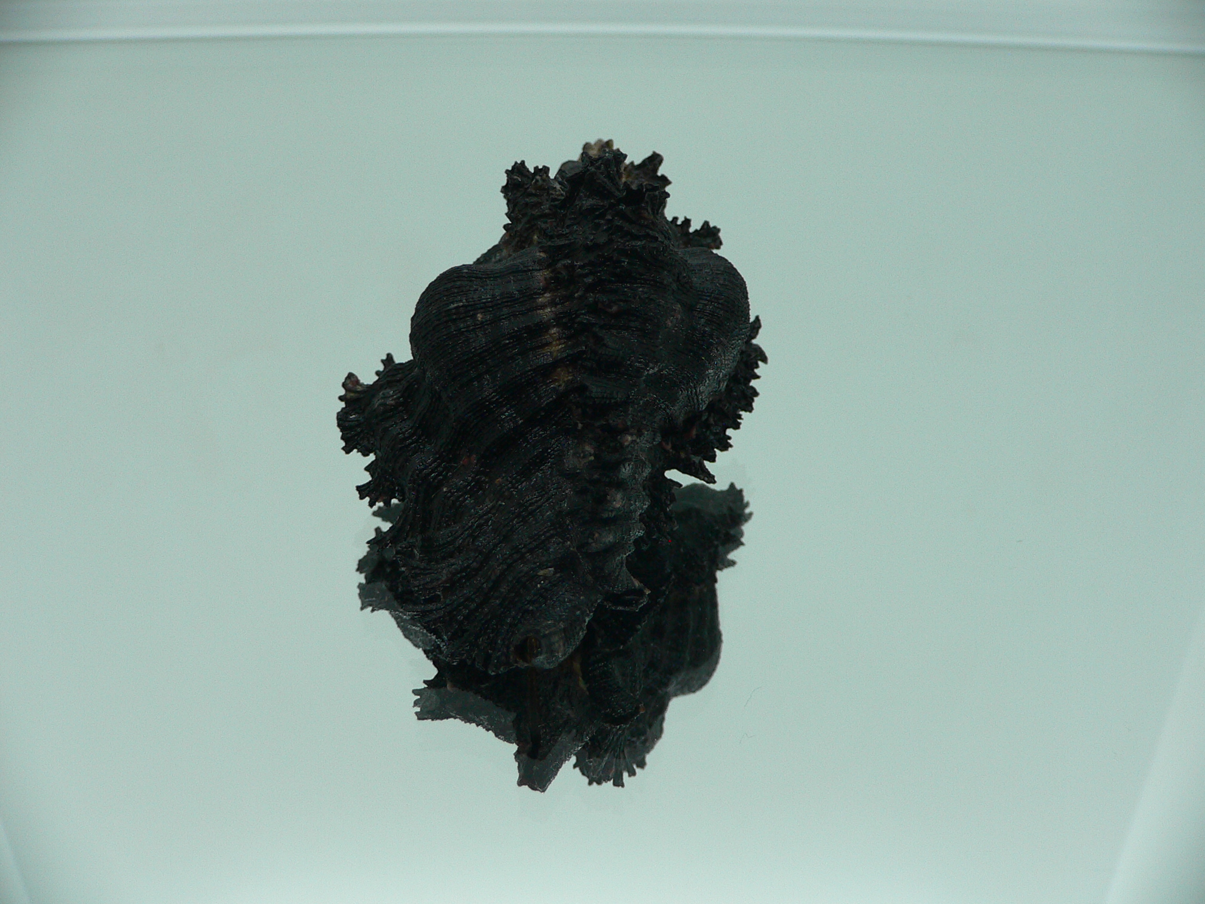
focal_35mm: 35
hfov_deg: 52.6
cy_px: 452
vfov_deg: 40.7
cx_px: 602
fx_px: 1218
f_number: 2.8
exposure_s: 1/60
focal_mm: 4.6
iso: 100
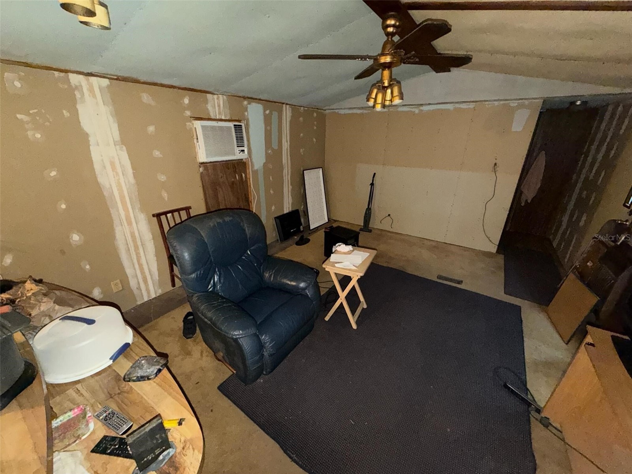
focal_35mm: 14
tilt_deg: -22.2
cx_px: 316
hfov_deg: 102.1
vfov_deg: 85.7
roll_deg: -0.9
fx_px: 256
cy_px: 237
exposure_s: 1/16
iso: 800
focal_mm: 2.22
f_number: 2.2
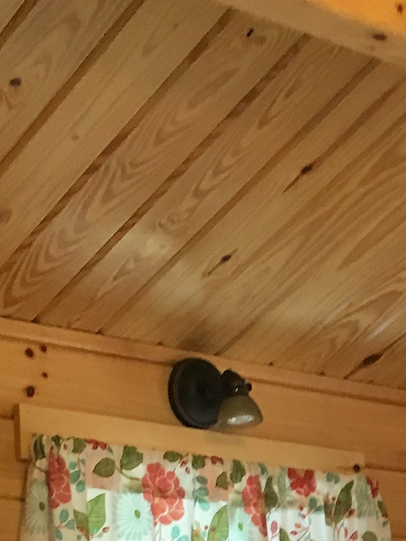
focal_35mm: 110
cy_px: 918
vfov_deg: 15.7
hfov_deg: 13.3
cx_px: 392
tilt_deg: -6.1
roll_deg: +0.5
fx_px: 1721
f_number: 2.2
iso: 100
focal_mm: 4.15
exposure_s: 1/30
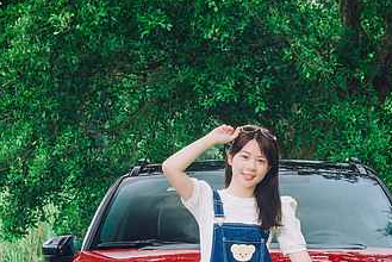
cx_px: 241
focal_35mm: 161
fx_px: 1755
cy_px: 307
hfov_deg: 12.7
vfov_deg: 8.5
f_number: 5.6
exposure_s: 1/50
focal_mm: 68
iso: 400
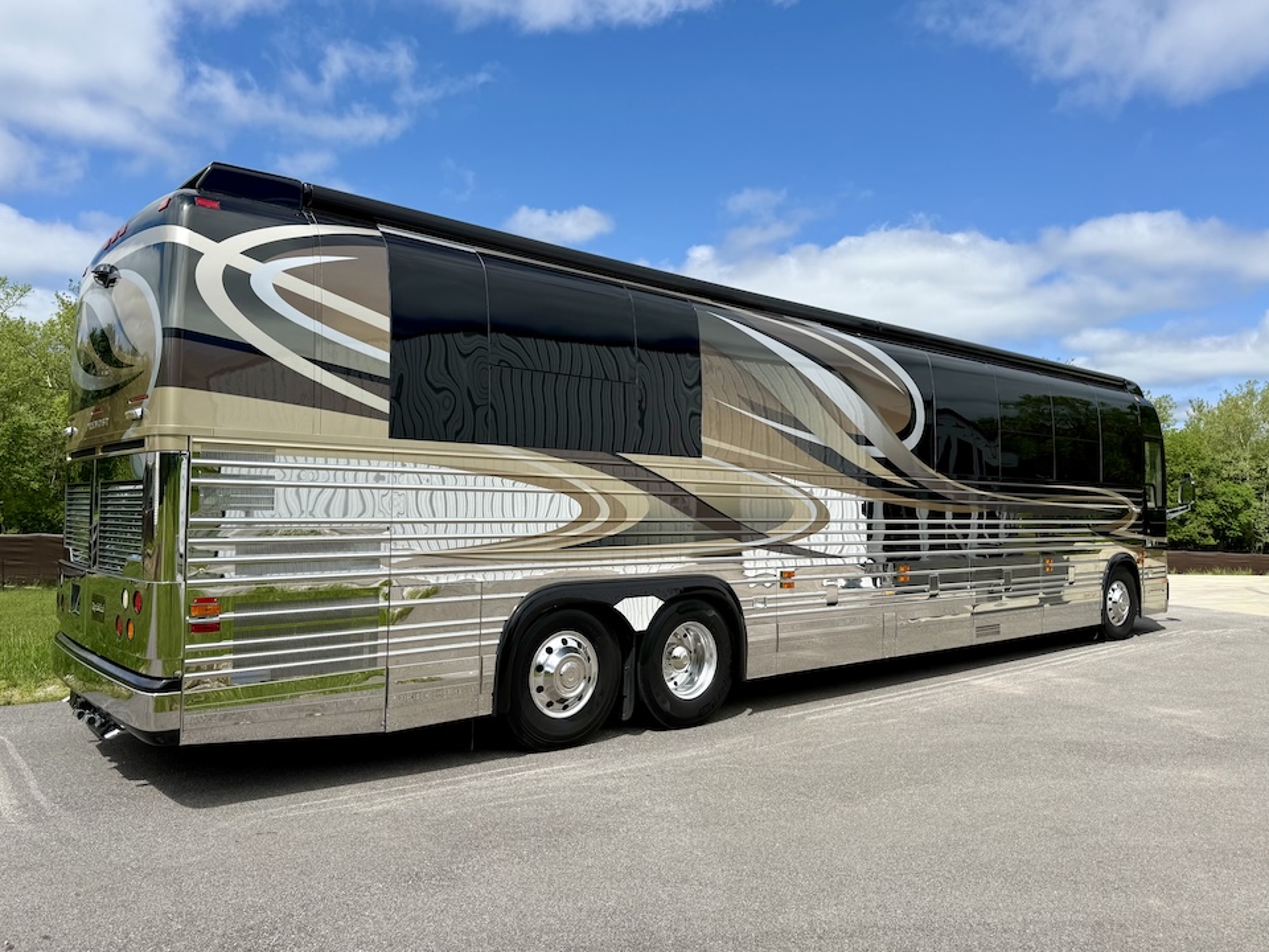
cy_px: 467
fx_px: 916
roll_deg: -1.5
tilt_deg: +1.9
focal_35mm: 25
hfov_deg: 69.4
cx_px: 617
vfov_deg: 54.9
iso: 80
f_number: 1.78
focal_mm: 6.76
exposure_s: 1/5319
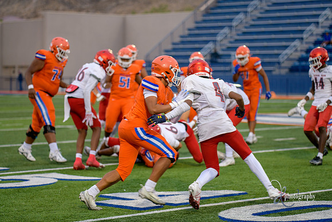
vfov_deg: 11.4
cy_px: 111
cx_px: 166
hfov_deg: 17.1
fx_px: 1107
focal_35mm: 120
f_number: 2.8
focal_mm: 120
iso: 450
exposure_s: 1/500
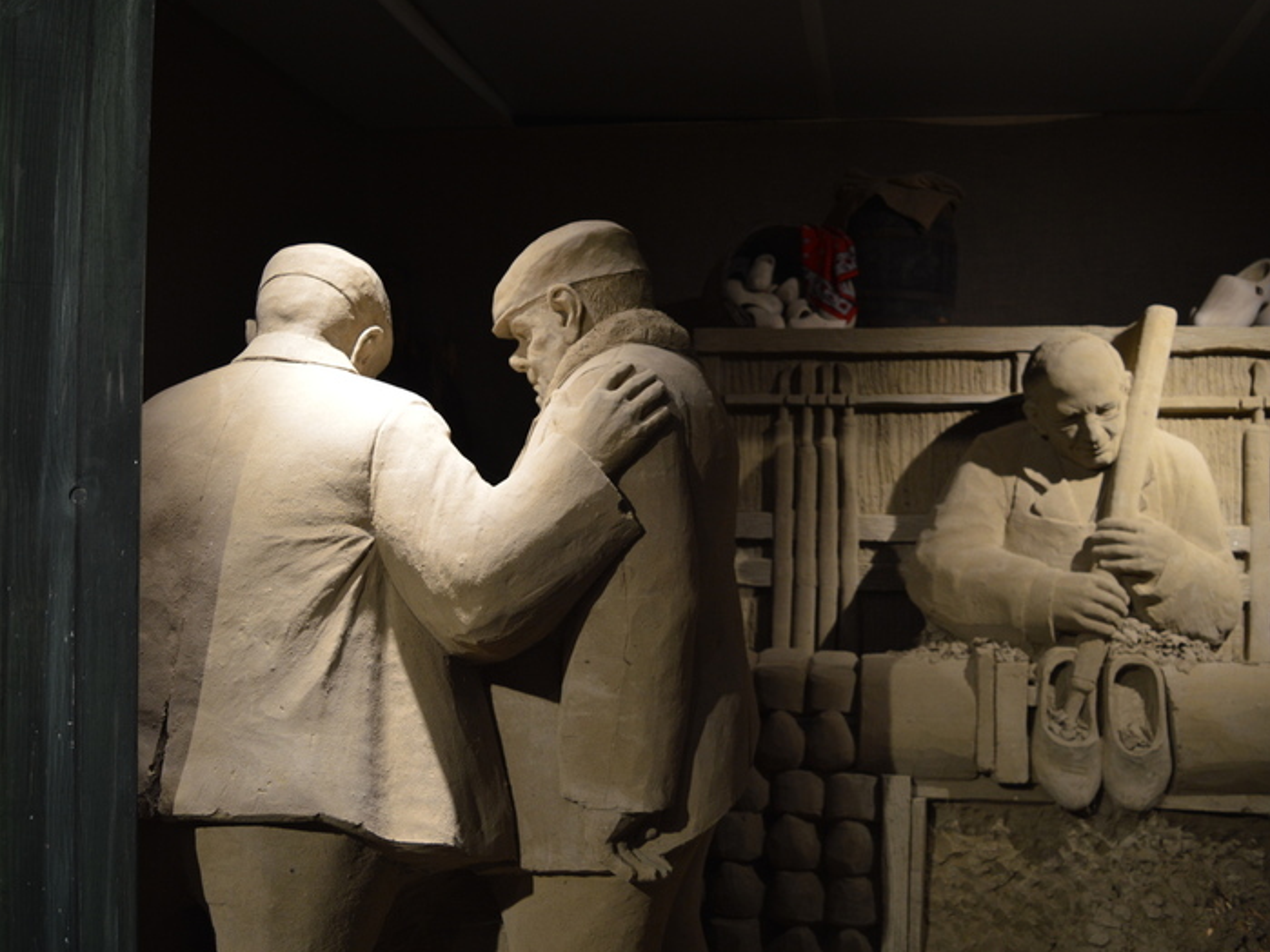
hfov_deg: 55.3
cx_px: 669
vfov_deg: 42.9
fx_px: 1211
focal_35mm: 33
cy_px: 474
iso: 400
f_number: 3.8
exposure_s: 1/50
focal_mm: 20
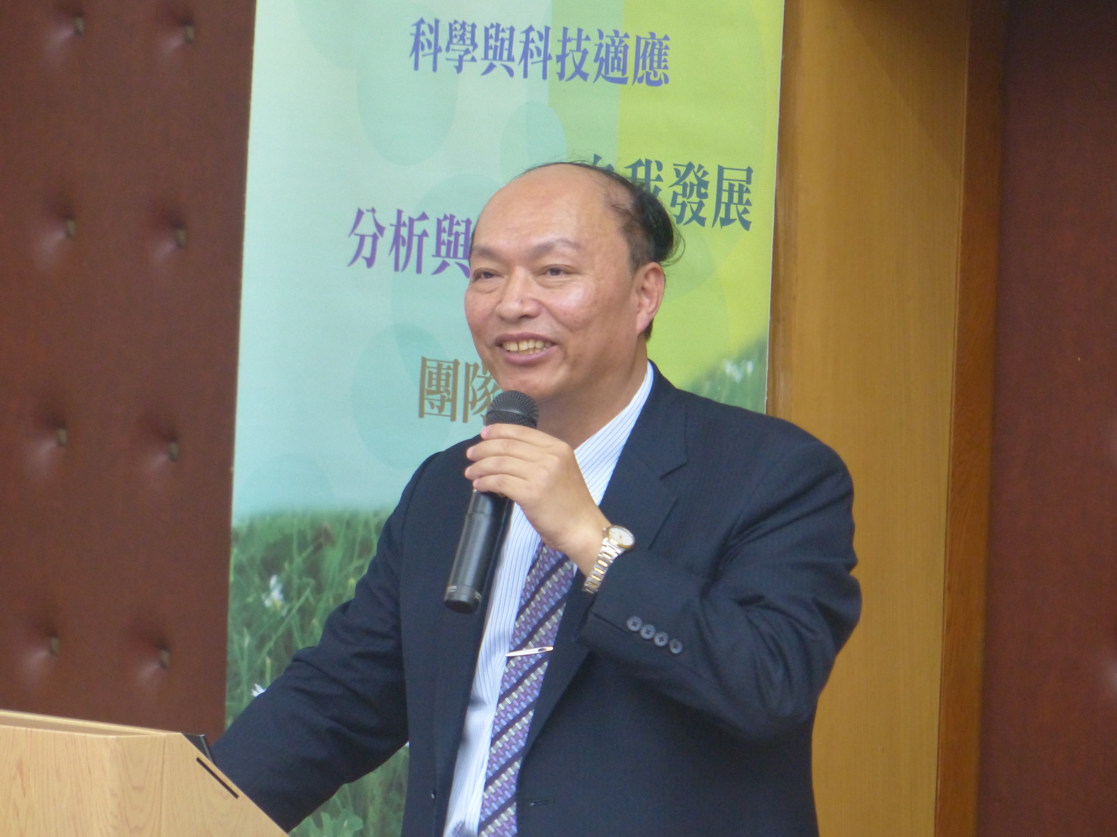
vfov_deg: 4.1
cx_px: 558
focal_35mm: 366
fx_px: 11810
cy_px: 418
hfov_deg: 5.4
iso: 400
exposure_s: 1/25
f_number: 2.8
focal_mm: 65.8
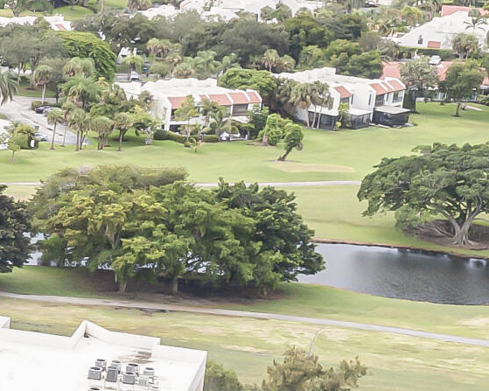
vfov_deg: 10.9
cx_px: -465
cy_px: 366
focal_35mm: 141
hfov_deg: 12.2
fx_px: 2040
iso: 100
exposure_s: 1/320
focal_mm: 10.26
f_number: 5
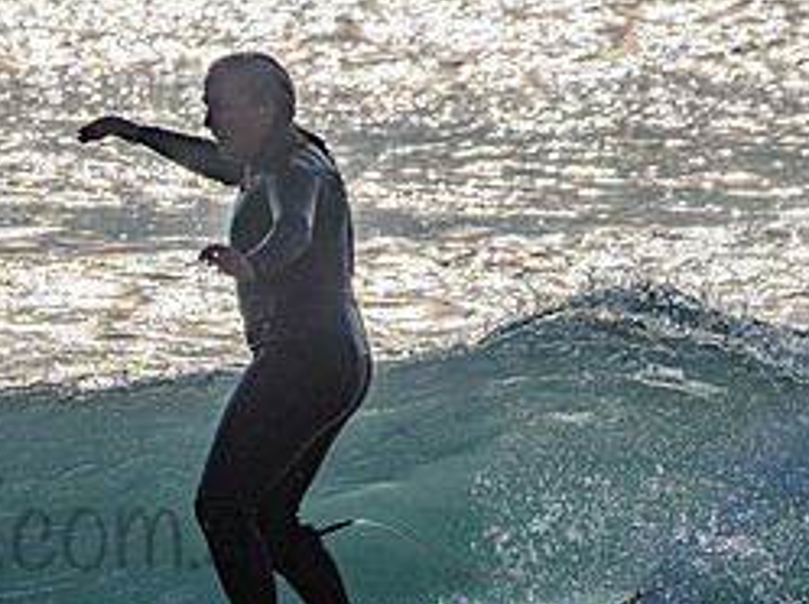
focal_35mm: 763
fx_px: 17806
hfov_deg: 2.6
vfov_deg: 1.9
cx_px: -45
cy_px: 495
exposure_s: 1/2000
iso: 64
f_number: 11
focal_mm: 340
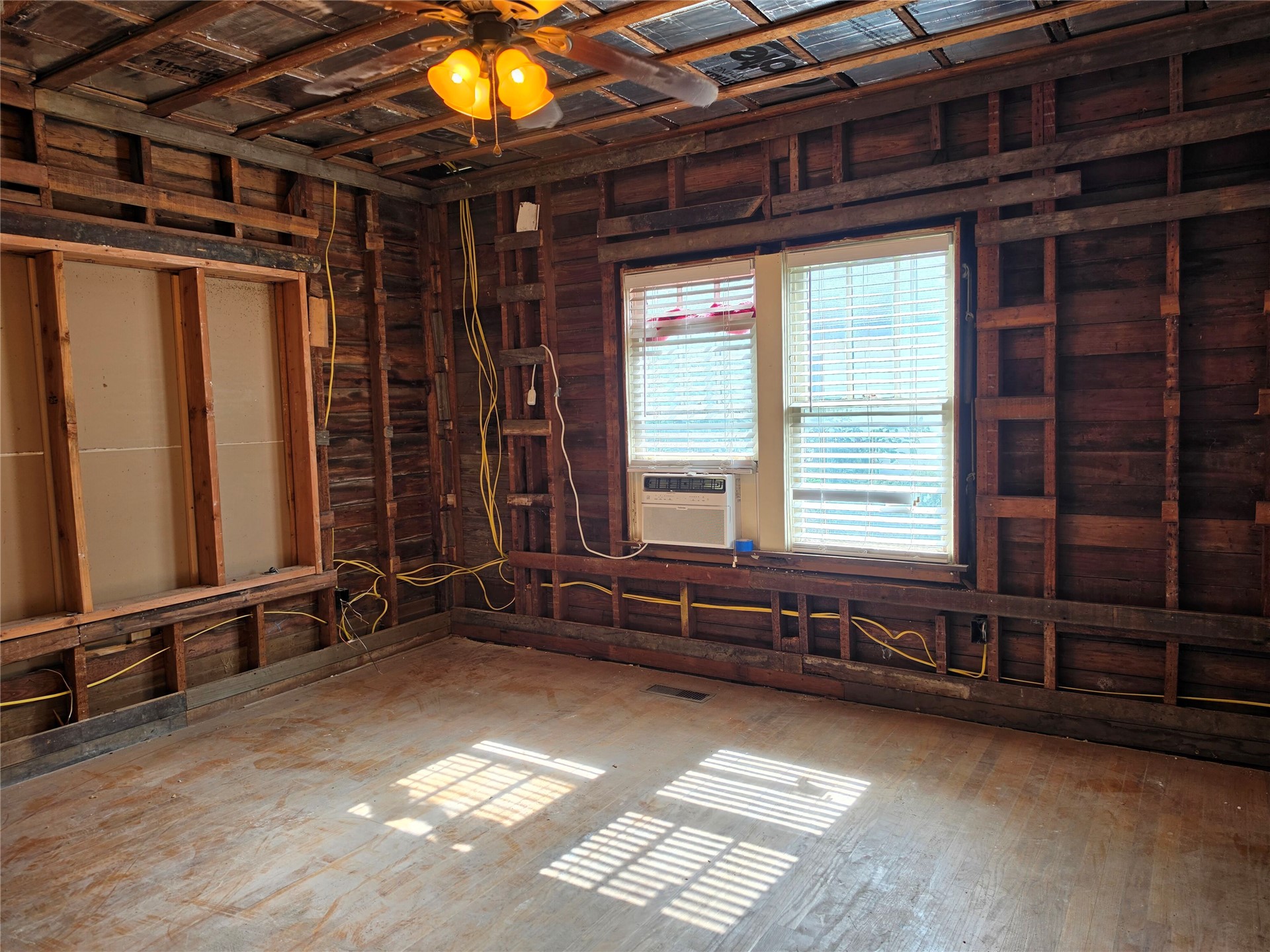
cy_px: 476
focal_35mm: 23
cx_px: 635
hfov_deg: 73.9
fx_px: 844
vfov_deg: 58.9
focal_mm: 6.5
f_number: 1.4
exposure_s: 1/120
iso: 32
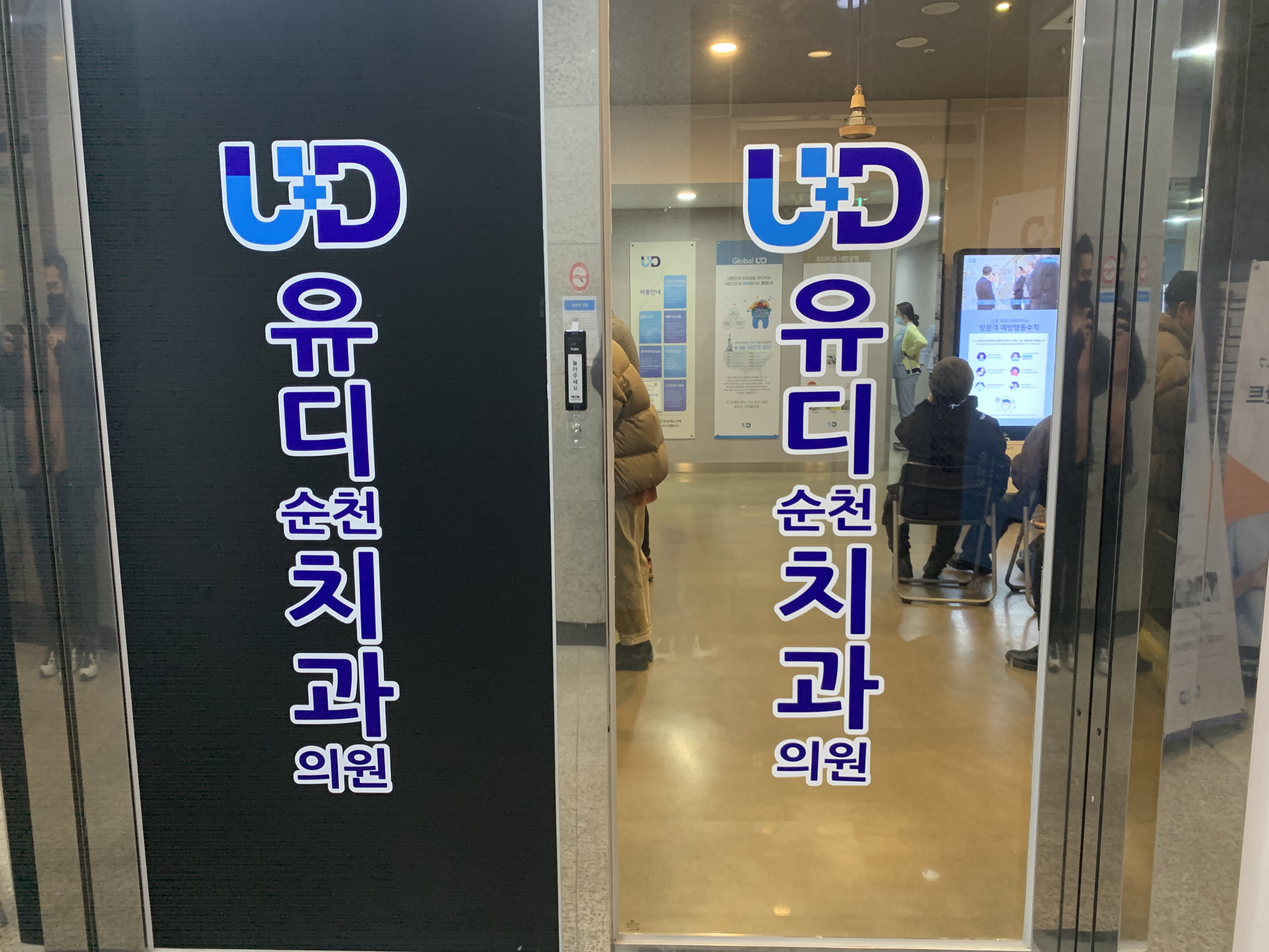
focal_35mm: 26
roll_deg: -0.1
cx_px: 634
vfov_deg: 53.1
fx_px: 953
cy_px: 476
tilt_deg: -10.1
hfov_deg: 67.3
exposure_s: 1/60
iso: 320
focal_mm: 4.25
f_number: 1.8
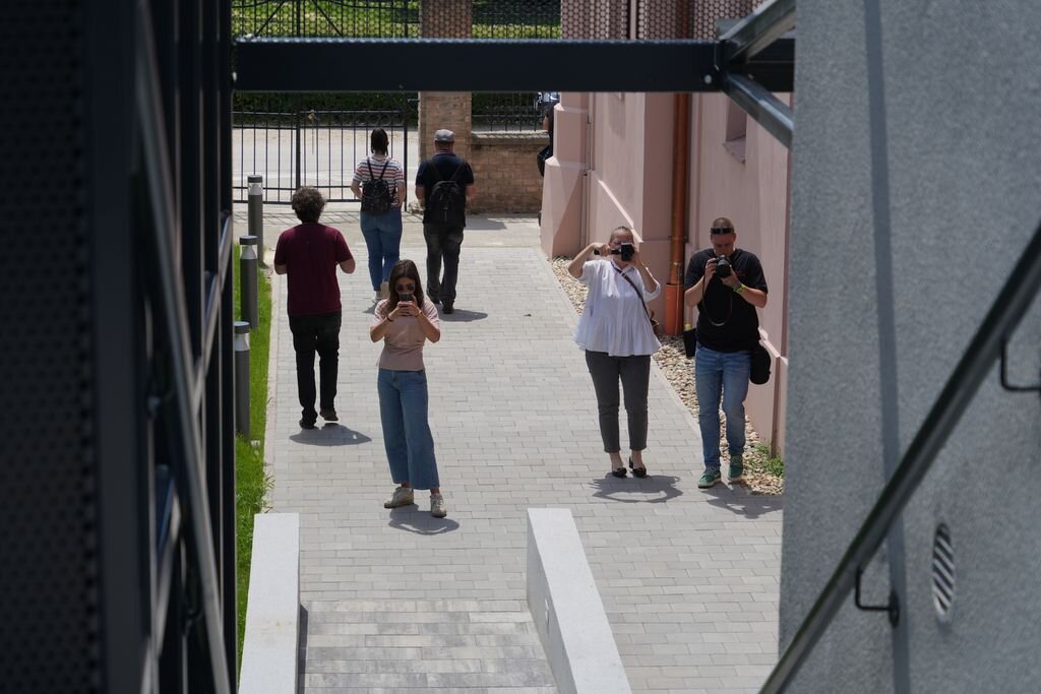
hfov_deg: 20.8
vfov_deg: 14.0
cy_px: 347
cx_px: 520
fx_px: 2834
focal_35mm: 98
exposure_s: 1/250
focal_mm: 98
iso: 100
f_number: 8
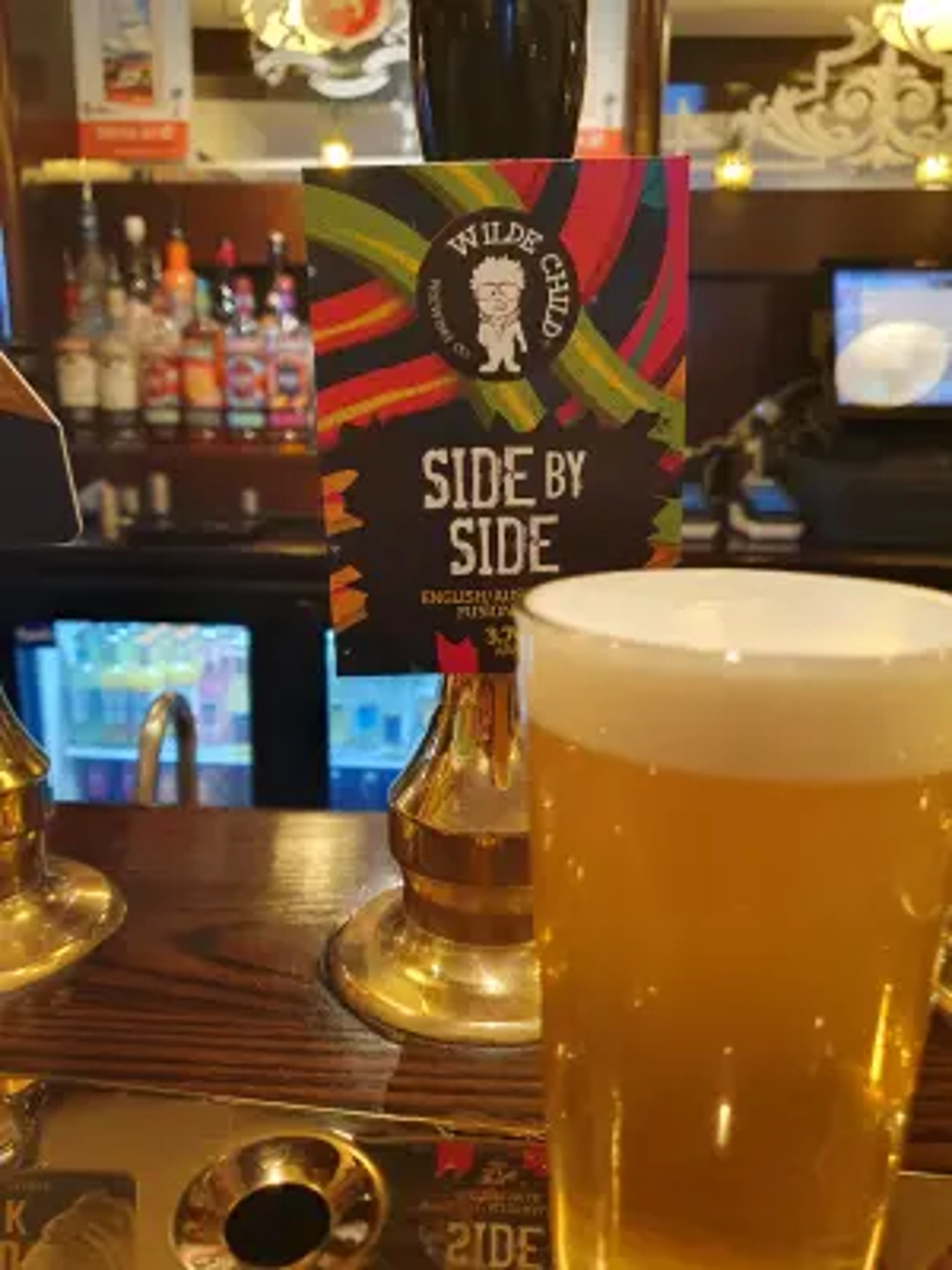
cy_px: 635
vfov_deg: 67.3
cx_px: 476
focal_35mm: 26
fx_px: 953
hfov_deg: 53.1
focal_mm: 4.32
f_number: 1.5
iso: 250
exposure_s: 1/50
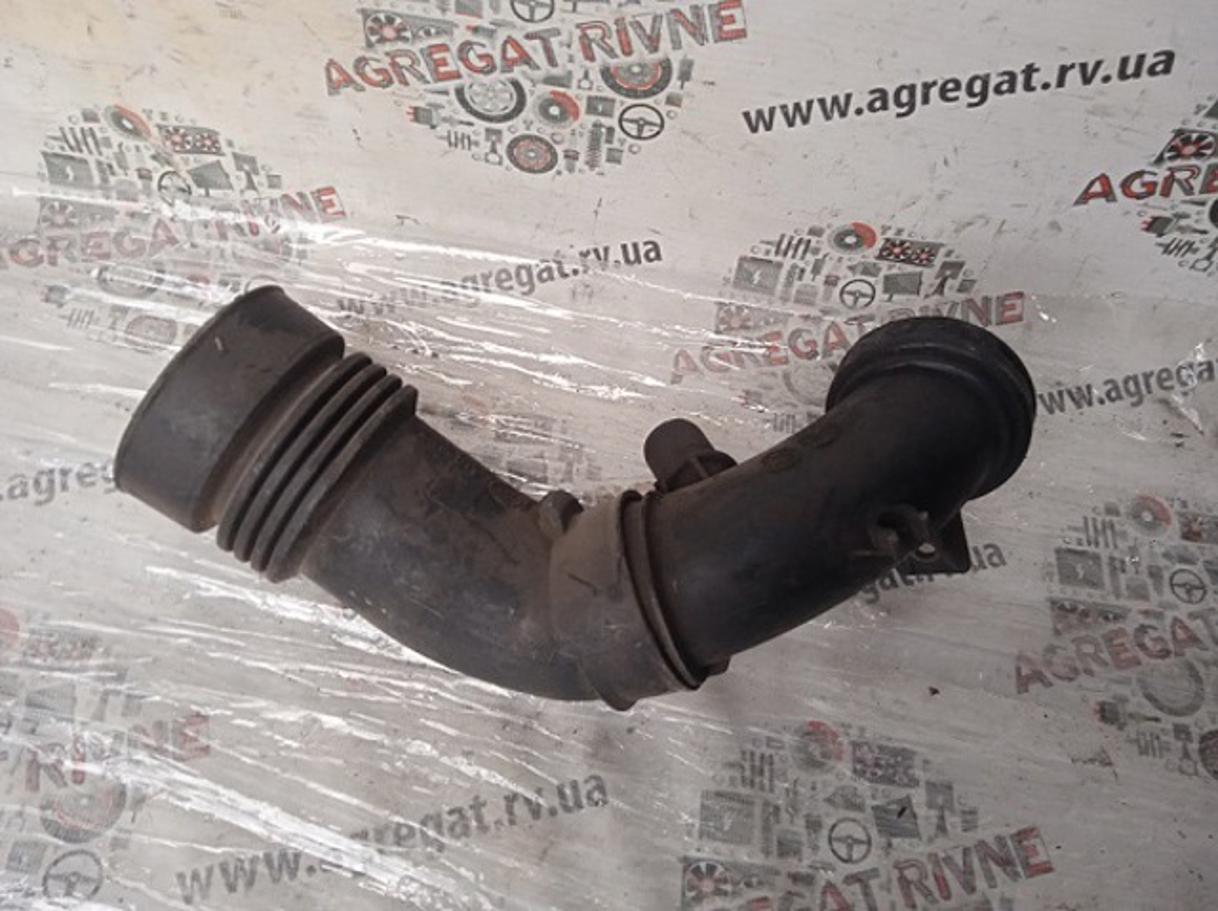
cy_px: 456
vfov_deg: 49.7
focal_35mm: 28
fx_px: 984
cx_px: 609
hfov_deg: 63.5
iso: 373
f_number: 2.2
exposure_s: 1/25
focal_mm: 3.43
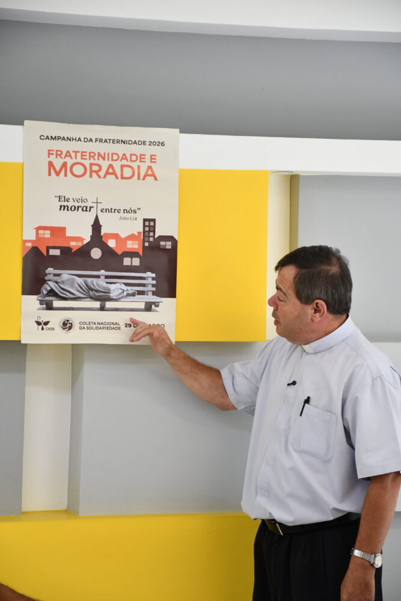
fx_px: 2004
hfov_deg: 11.4
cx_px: 200
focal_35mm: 120
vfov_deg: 17.1
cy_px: 300
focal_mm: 80
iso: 1250
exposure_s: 1/125
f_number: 5.3
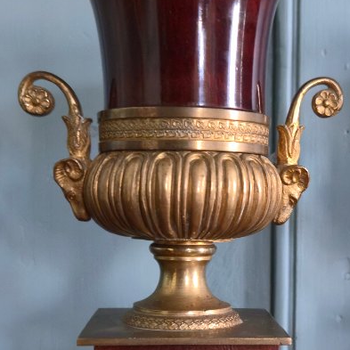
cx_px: 242
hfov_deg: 27.5
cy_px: 280
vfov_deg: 27.2
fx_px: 709
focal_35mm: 62
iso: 800
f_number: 1.8
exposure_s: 1/25
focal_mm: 5.4
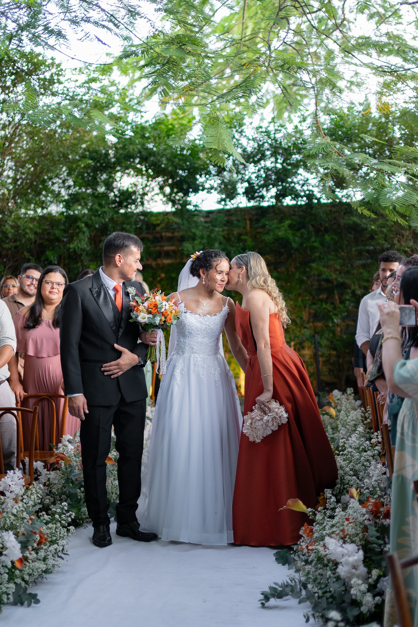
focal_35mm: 52
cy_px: 314
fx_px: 906
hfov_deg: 26.0
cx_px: 209
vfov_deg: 38.2
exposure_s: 1/500
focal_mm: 35
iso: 640
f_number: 1.4
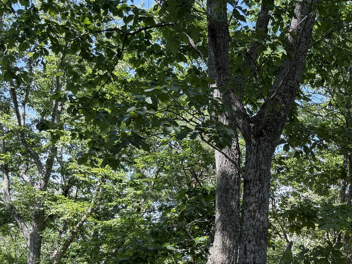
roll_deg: -1.3
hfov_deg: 33.5
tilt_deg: +2.7
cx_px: 342
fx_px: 539
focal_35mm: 53
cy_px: 249
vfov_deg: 26.4
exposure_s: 1/356
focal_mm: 6.76
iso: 100
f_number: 1.78
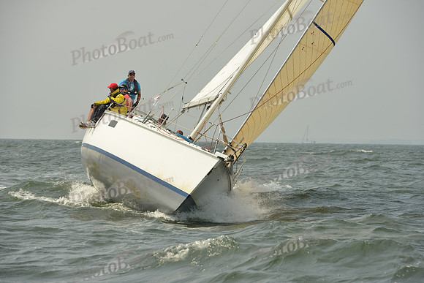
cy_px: 142
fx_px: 2120
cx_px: 212
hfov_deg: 11.4
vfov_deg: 7.6
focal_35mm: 180
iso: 320
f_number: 9
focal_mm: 180
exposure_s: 1/1250
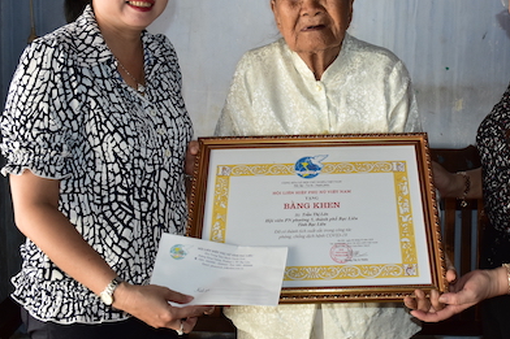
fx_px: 694
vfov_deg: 27.1
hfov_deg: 40.0
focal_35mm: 49
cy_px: 82
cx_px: 324
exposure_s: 1/125
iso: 500
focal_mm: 20
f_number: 4.5
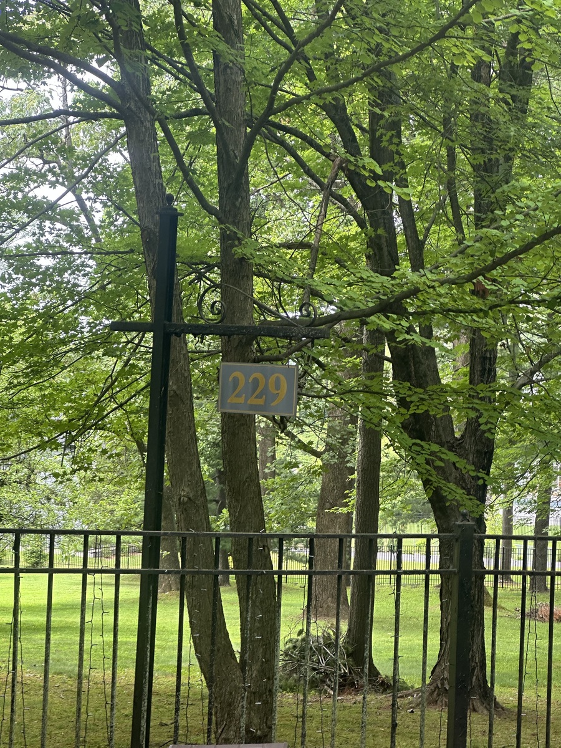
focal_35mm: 77
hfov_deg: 19.1
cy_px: 374
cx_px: 280
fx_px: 1664
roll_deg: -2.9
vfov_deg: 25.3
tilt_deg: +1.6
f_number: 2.8
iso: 80
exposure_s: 1/99
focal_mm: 9
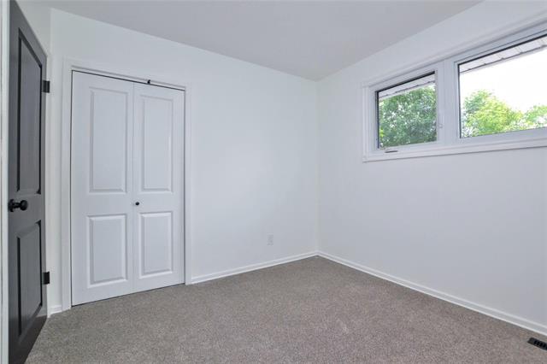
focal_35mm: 15
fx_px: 228
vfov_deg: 77.3
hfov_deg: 100.4
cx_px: 274
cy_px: 182
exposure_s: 1/100
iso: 800
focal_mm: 10
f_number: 8
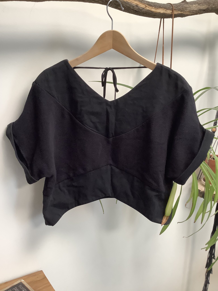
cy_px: 146
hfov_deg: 45.4
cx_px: 109
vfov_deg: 58.4
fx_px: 260
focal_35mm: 31
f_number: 2.4
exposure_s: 1/60
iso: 125
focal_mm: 3.3
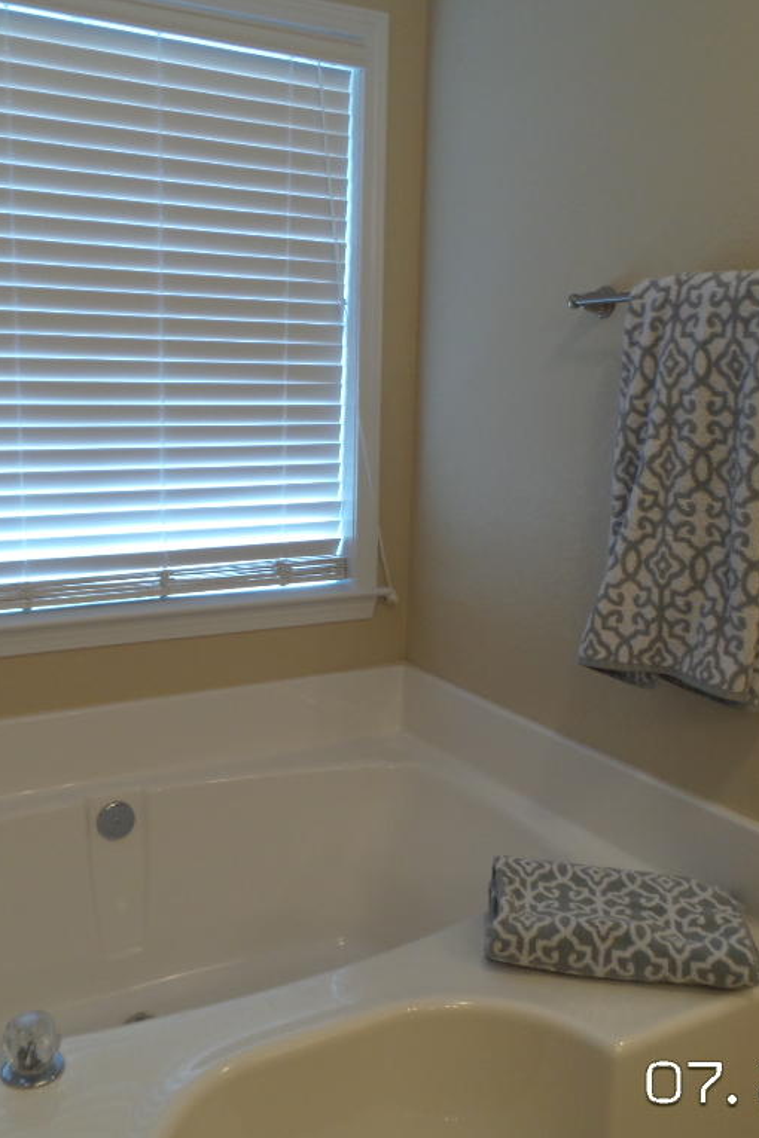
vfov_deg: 58.7
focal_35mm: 32
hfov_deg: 41.0
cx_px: 324
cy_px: 570
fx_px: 1012
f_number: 2.8
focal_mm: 4.1
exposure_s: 1/30
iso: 125
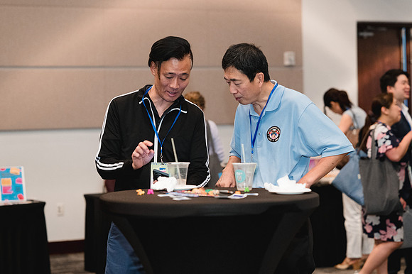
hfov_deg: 22.4
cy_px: 137
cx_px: 206
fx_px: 1041
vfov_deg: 15.0
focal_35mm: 91
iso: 3200
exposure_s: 1/200
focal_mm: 85
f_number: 2.8
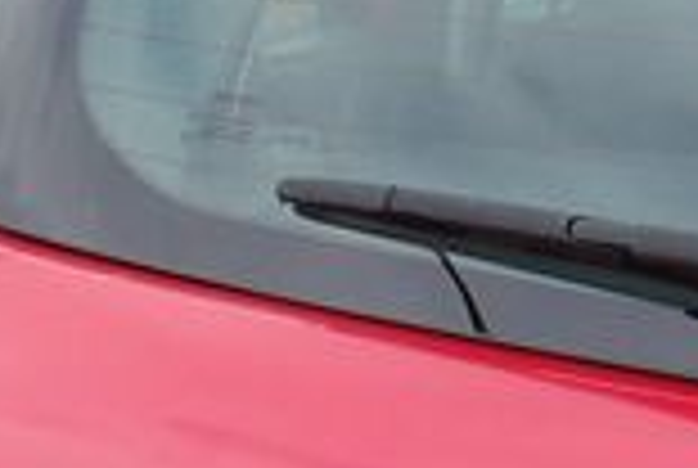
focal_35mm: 185
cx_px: 1333
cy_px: 688
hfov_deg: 10.3
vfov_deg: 7.3
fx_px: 3594
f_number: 3
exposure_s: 1/433
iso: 100
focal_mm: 4.9
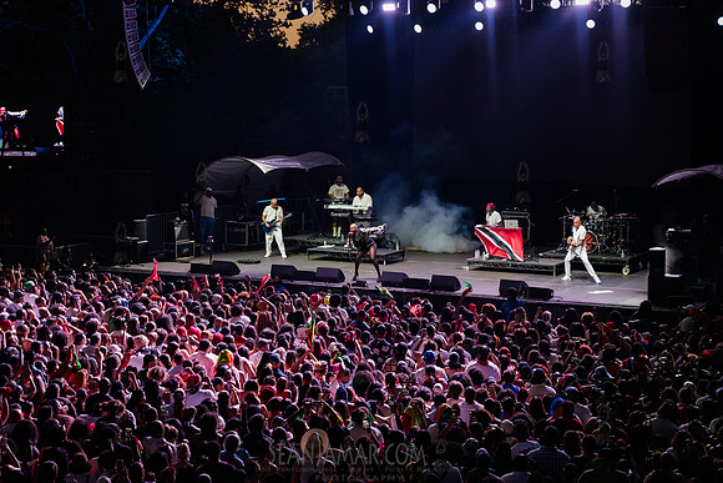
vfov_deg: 20.5
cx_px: 362
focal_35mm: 66
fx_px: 1331
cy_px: 242
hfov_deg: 30.4
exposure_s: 1/400
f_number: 4
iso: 4000
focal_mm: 66
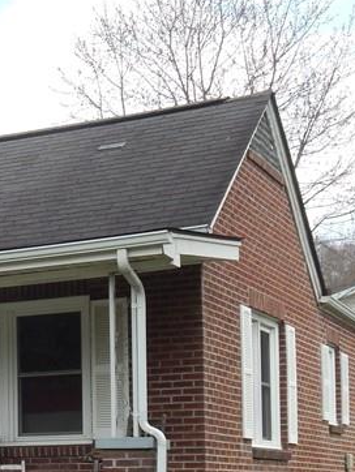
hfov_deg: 13.9
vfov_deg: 19.4
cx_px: -192
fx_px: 1352
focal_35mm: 99
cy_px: 442
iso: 125
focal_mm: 6.1
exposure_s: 1/640
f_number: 3.3
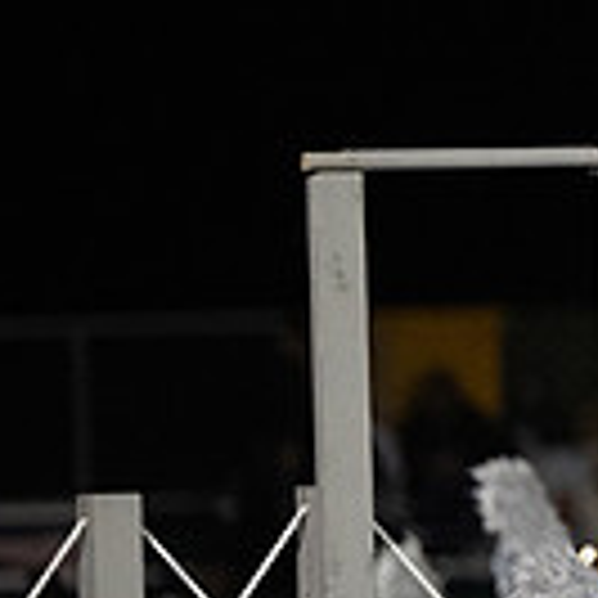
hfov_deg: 2.3
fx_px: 14541
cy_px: 353
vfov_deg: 2.4
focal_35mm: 744
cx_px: 1111
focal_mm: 200
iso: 5000
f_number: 2.8
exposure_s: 1/1250
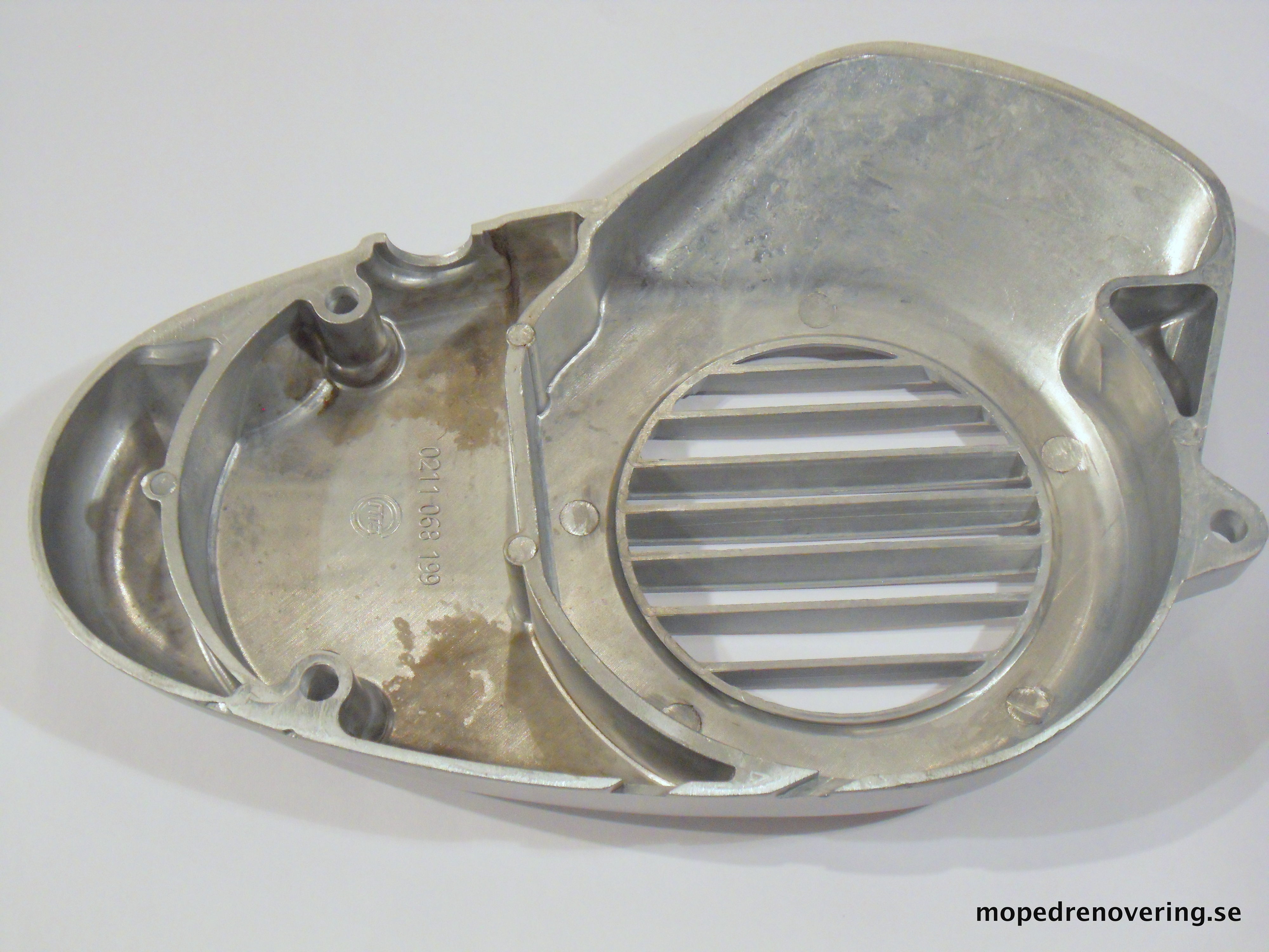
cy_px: 476
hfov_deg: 42.1
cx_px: 634
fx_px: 1650
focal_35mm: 45
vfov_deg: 32.2
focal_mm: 7.9
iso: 320
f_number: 4.2
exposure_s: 1/45
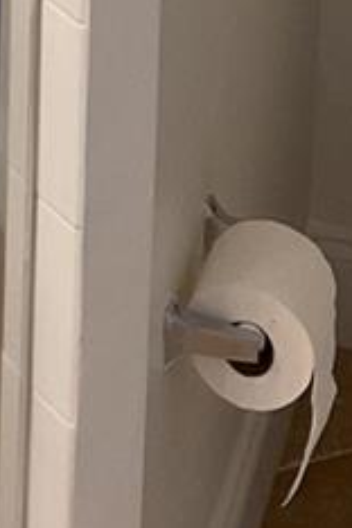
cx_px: -264
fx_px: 2273
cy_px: -580
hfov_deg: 8.5
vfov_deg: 11.7
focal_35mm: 155
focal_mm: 3
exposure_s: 1/60
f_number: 1.8
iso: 50
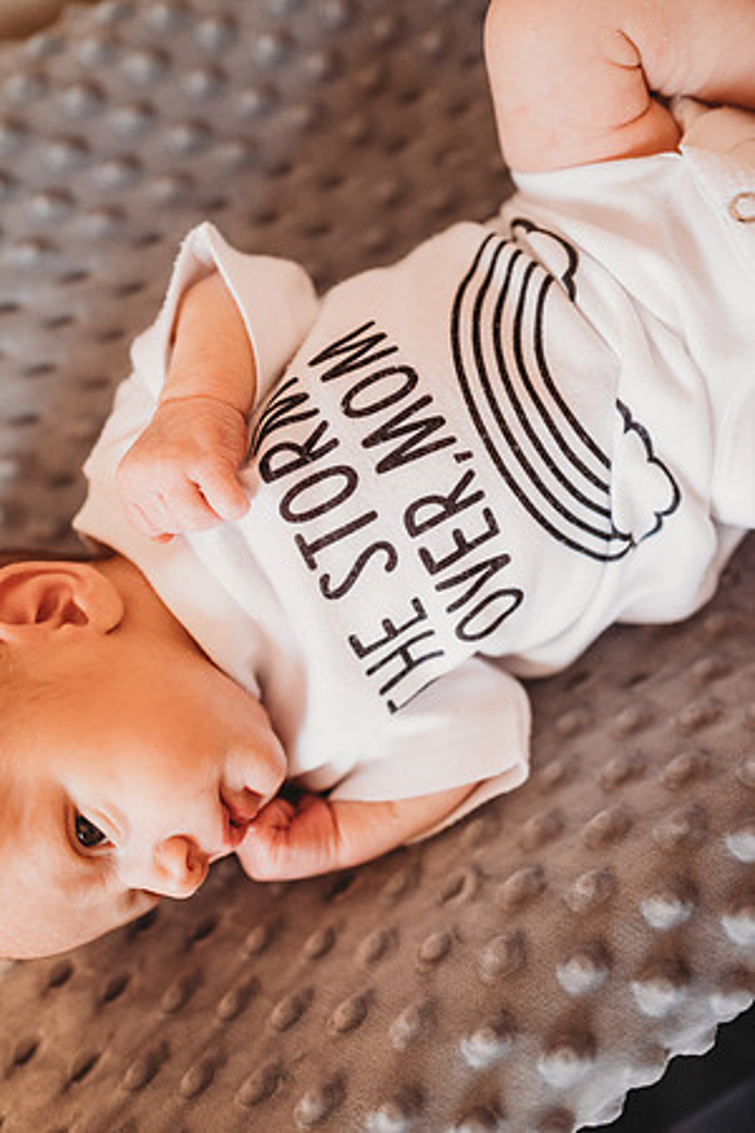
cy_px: 566
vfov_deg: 73.7
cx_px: 378
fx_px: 755
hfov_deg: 53.1
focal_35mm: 24
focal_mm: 24
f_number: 2.2
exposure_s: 1/160
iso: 800
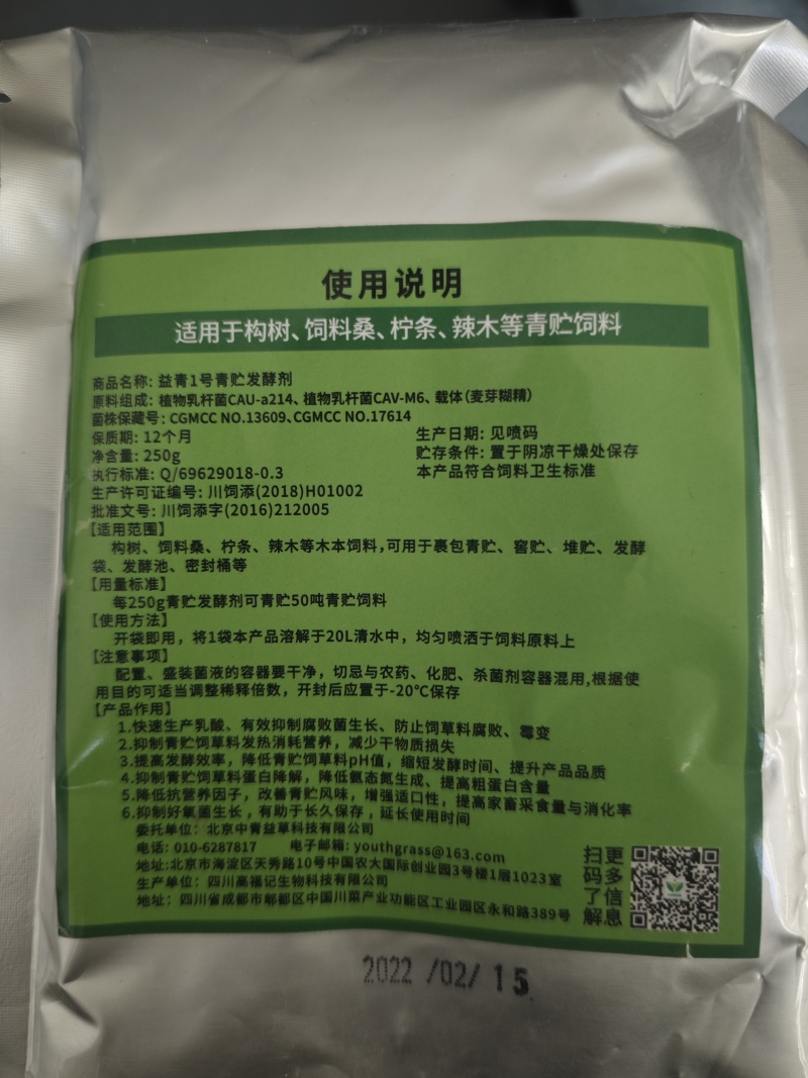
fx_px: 716
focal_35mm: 23
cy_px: 539
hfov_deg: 58.9
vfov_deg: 73.9
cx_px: 404
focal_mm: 6.55
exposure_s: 1/100
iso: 125
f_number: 1.6
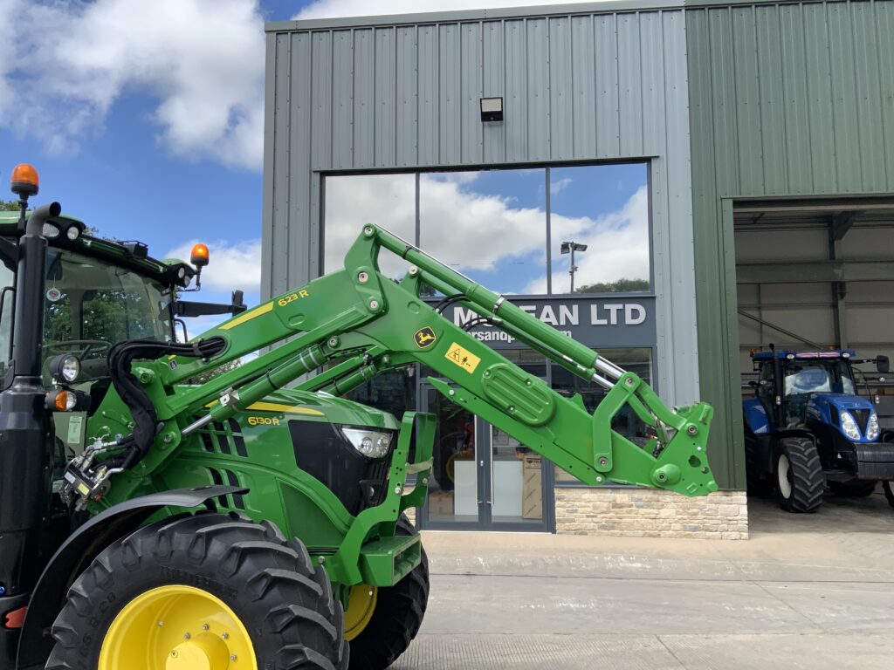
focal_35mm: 29
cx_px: 447
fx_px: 749
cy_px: 335
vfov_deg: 48.2
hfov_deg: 61.7
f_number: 1.8
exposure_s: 1/978
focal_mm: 3
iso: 16
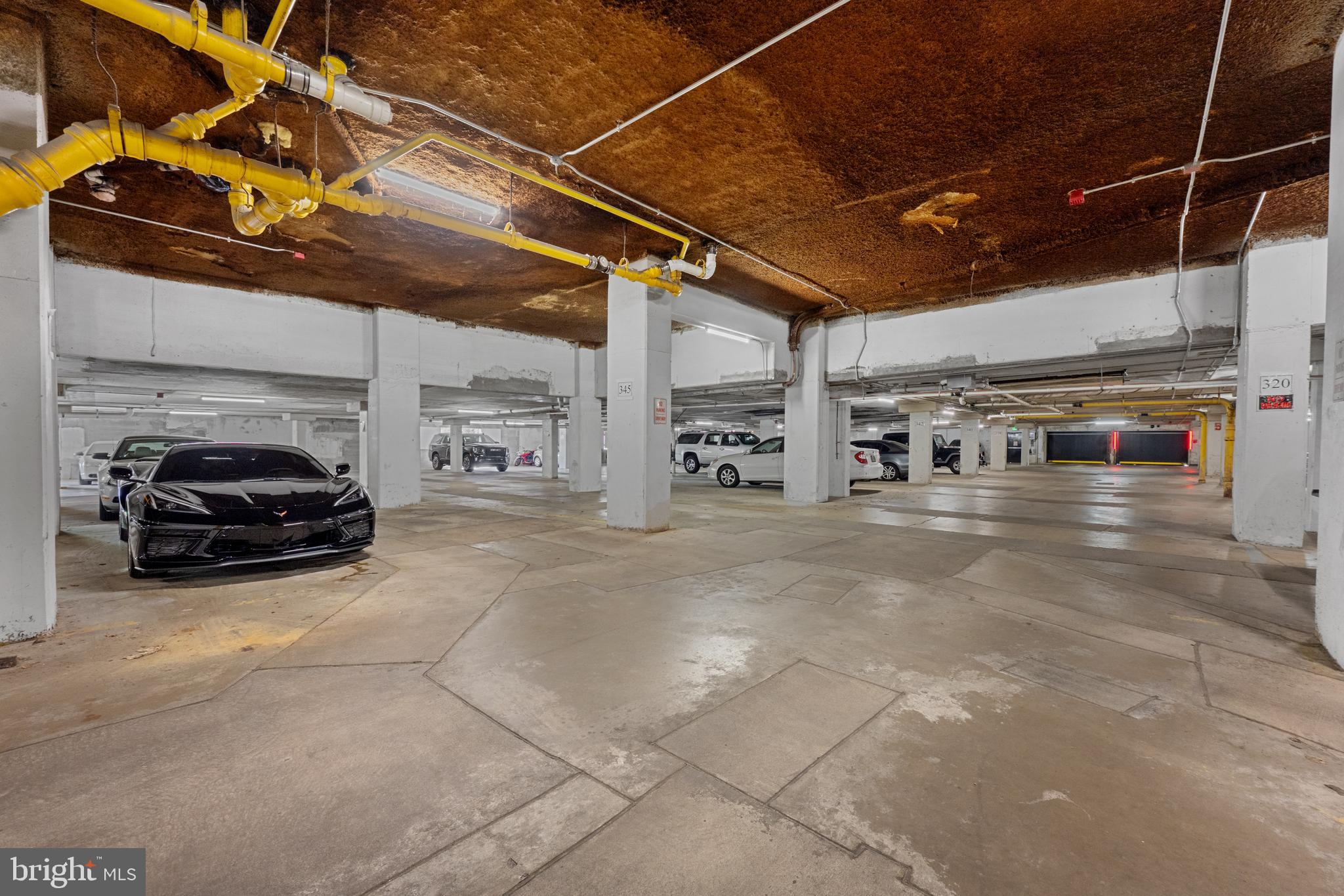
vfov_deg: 81.2
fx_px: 523
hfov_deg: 104.3
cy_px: 448
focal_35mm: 14
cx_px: 672
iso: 320
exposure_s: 1/1.25
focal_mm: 14
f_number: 8
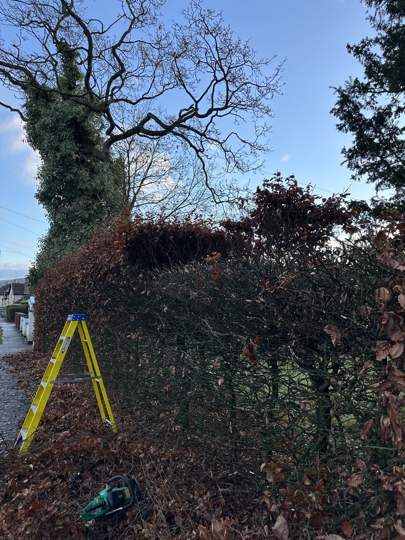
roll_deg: +0.1
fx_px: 374
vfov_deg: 71.6
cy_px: 270
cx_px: 202
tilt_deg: +2.6
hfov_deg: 56.8
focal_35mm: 24
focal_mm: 6.86
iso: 80
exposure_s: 1/694
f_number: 1.78
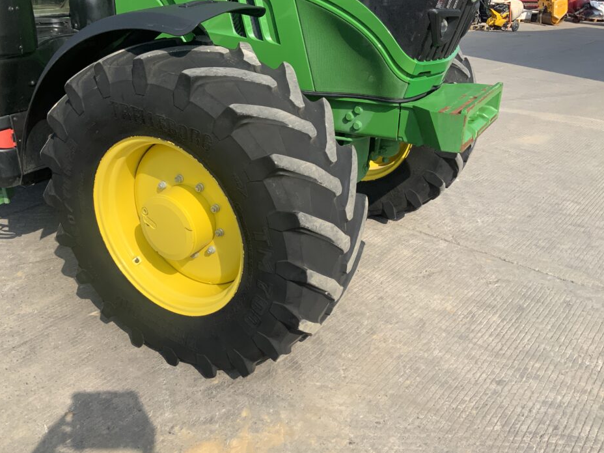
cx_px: 278
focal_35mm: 32
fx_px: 558
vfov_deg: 44.2
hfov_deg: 56.7
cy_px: 217
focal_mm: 3
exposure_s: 1/1912
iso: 16
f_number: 1.8
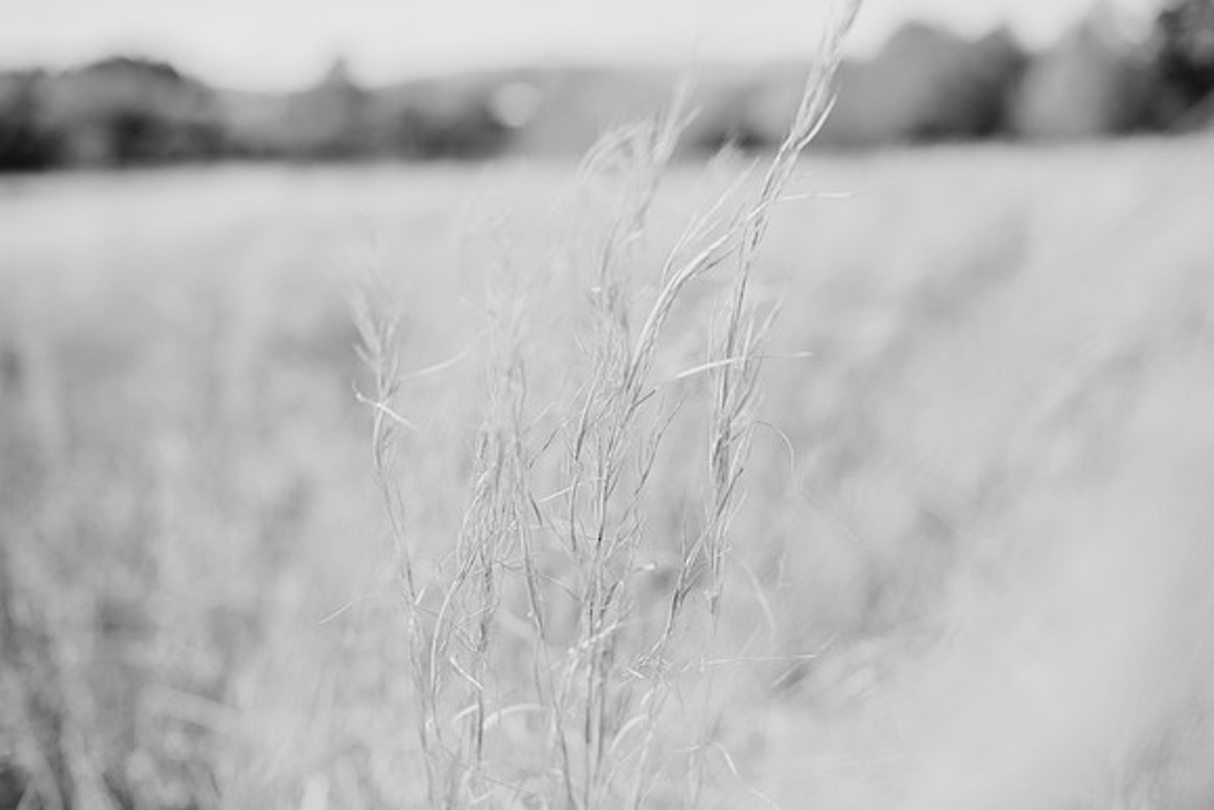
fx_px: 1686
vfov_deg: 27.0
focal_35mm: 50
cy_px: 405
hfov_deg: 39.6
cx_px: 607
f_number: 2.8
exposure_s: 1/1000
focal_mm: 50
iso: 100
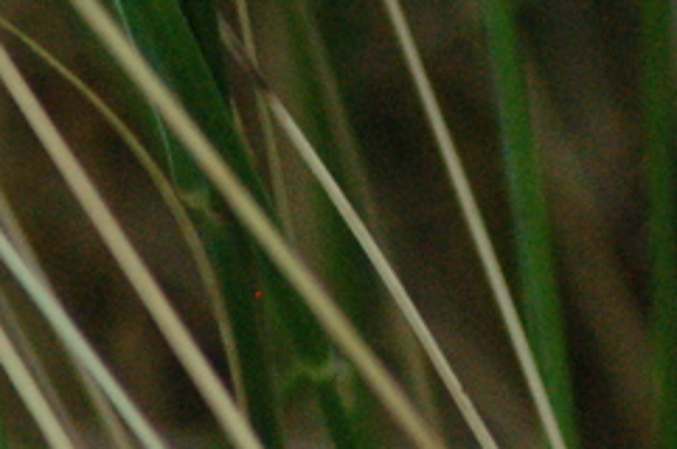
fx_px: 33748
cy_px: -379
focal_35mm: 1797
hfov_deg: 1.1
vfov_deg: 0.8
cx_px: 236
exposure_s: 1/4000
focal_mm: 300
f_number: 8
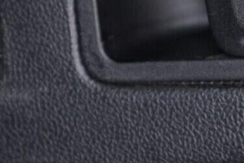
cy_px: -47
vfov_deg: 9.8
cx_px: 270
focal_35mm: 137
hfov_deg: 14.6
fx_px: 928
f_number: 2.8
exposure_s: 1/40
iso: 2000
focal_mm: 24
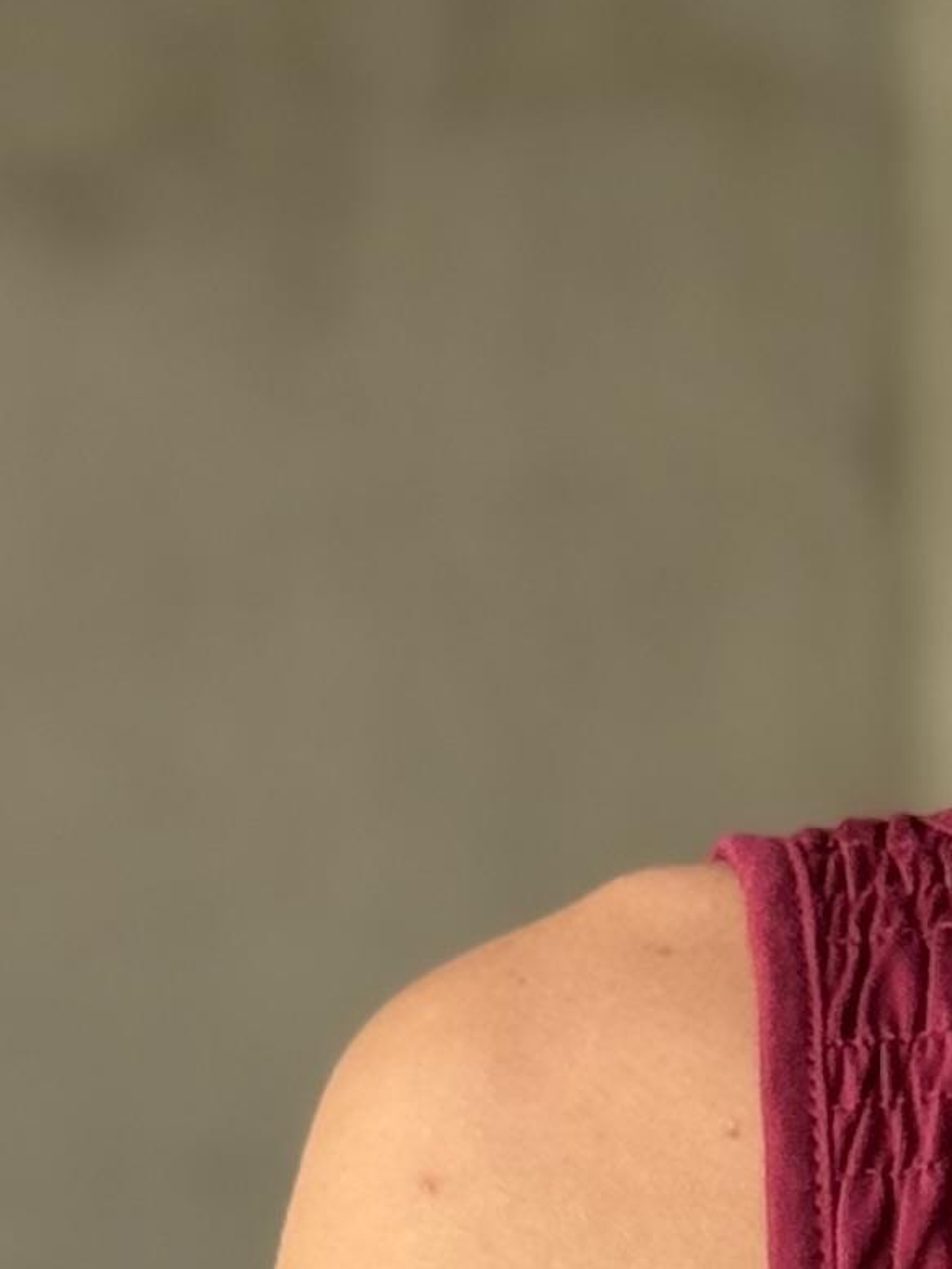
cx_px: 1777
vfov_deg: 7.8
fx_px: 9128
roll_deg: -0.3
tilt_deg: -0.3
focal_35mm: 249
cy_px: 1743
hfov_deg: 5.9
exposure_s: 1/60
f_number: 1.78
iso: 100
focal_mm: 6.76
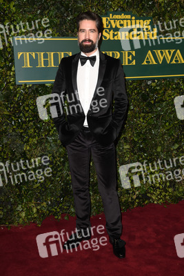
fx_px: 368
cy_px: 138
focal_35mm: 48
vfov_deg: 41.1
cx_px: 92
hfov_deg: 28.1
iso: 800
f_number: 5.6
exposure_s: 1/250
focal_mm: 48
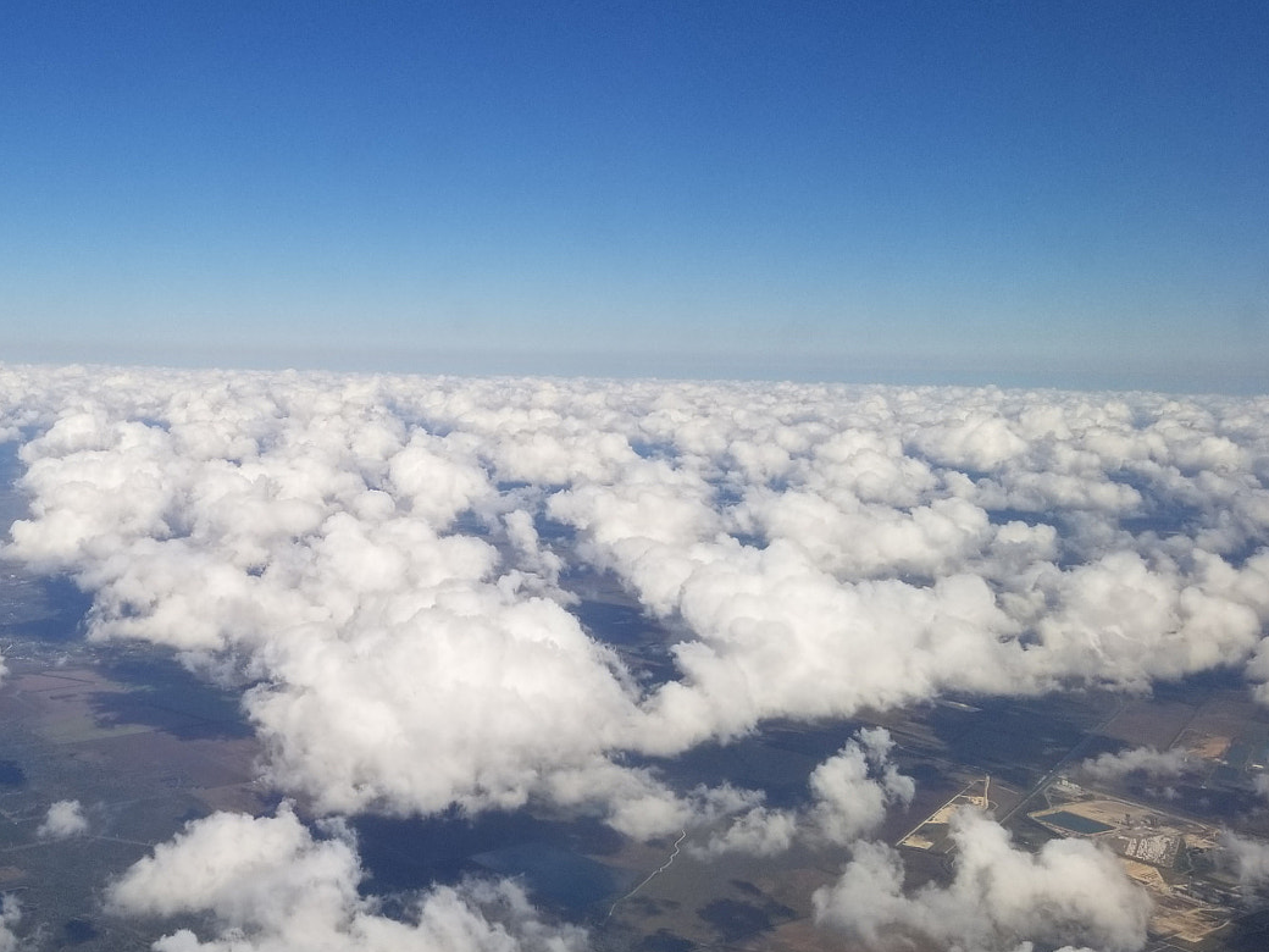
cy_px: 555
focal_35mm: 40
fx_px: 1466
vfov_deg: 35.9
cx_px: 388
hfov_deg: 45.8
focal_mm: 4.25
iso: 50
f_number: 1.7
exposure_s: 1/3184
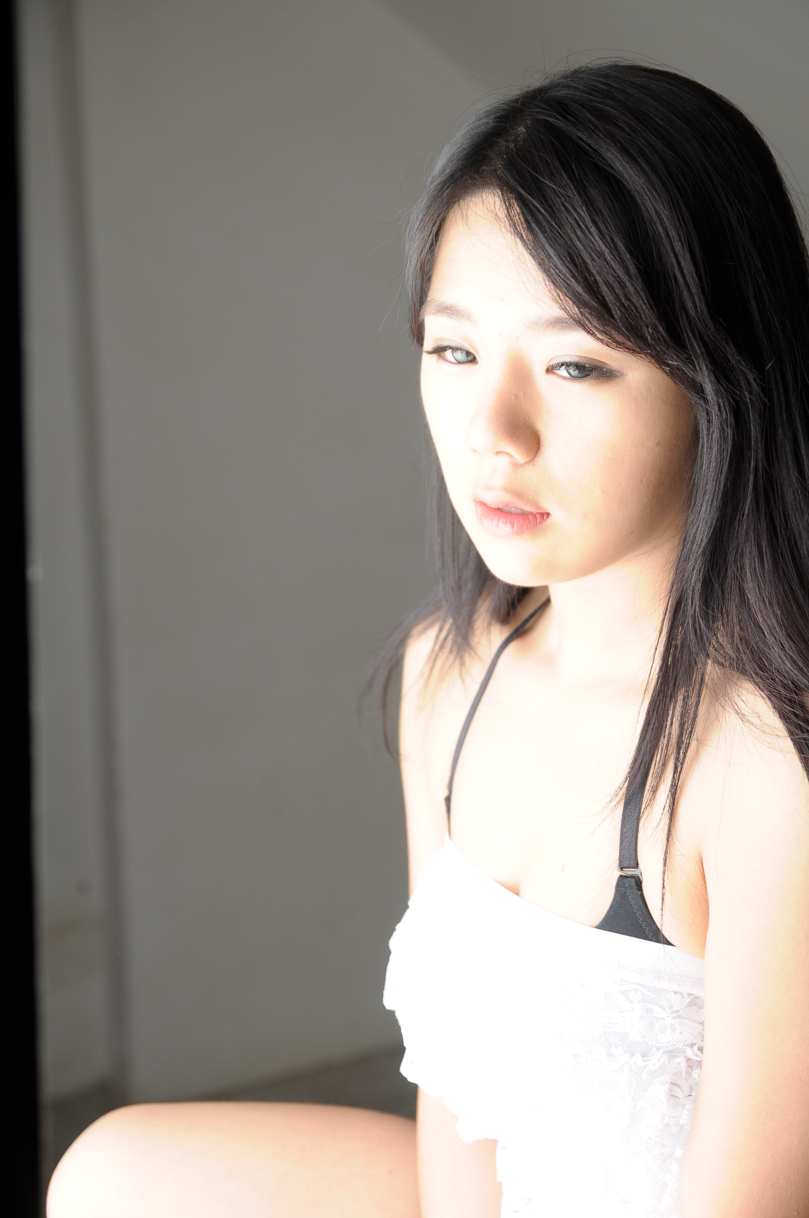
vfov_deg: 31.9
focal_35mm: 63
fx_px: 2129
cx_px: 404
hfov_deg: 21.5
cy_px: 609
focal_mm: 42
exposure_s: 1/125
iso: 250
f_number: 3.5
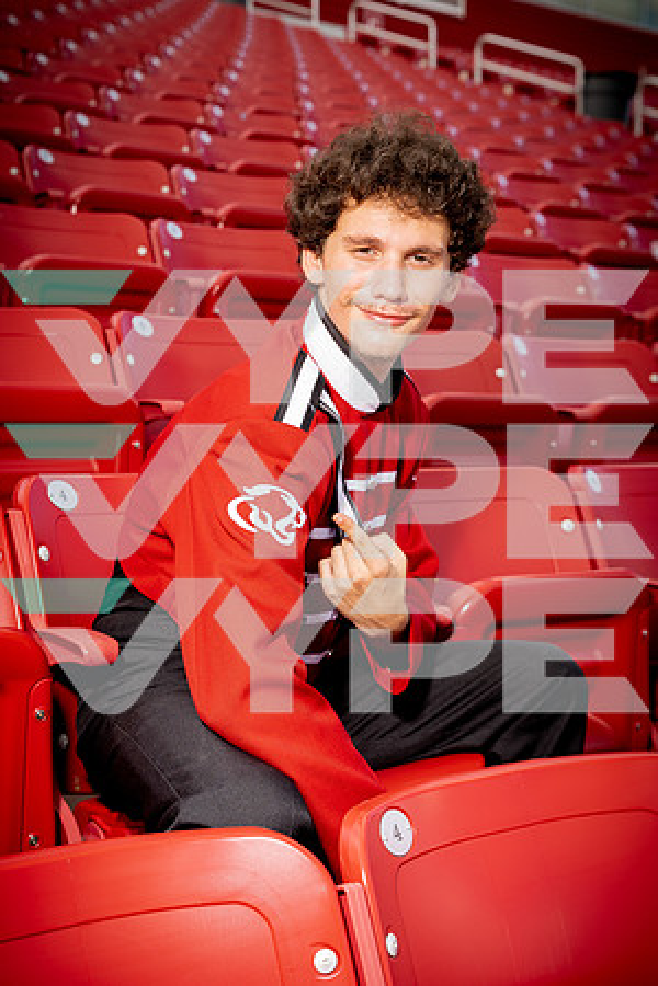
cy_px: 493
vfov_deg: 40.3
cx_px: 329
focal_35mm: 49
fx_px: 1343
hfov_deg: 27.5
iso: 100
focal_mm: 49
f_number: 5
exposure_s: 1/250
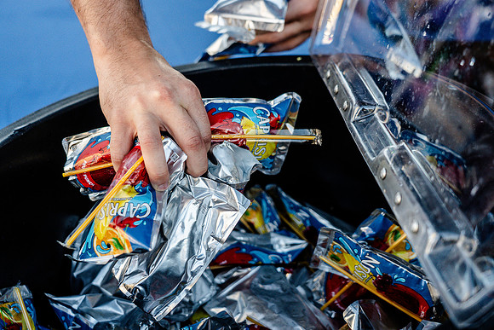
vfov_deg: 25.1
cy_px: 165
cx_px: 247
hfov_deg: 36.9
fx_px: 741
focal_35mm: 54
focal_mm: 54
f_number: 4
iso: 1250
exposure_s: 1/640
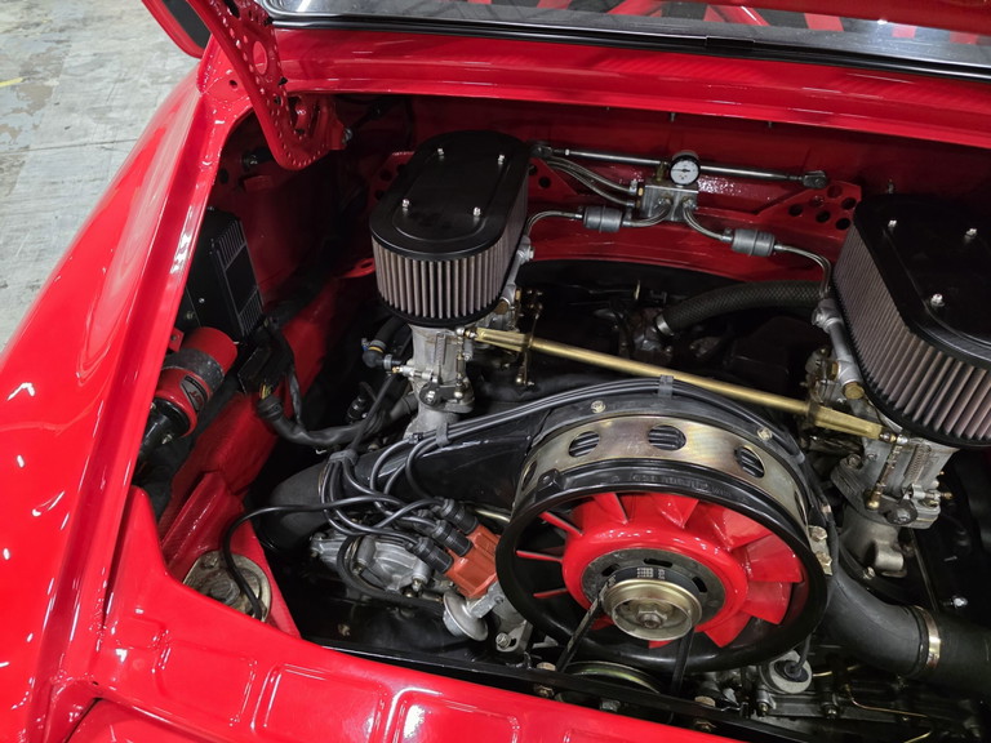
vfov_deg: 58.9
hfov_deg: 73.9
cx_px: 496
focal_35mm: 23
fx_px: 658
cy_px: 372
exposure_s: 1/120
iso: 1250
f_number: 1.7
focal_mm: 6.3
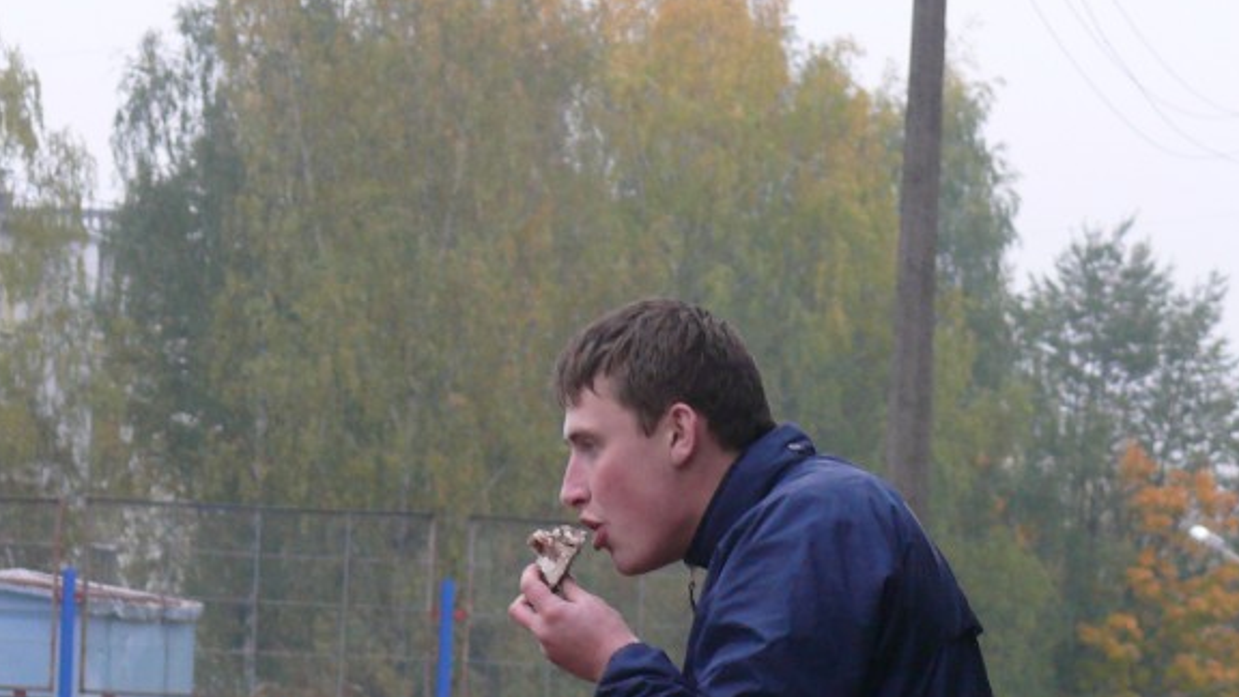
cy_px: 456
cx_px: 645
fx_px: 8279
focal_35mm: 252
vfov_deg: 4.8
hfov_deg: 8.6
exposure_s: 1/125
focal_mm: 24.7
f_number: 3.6
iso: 200
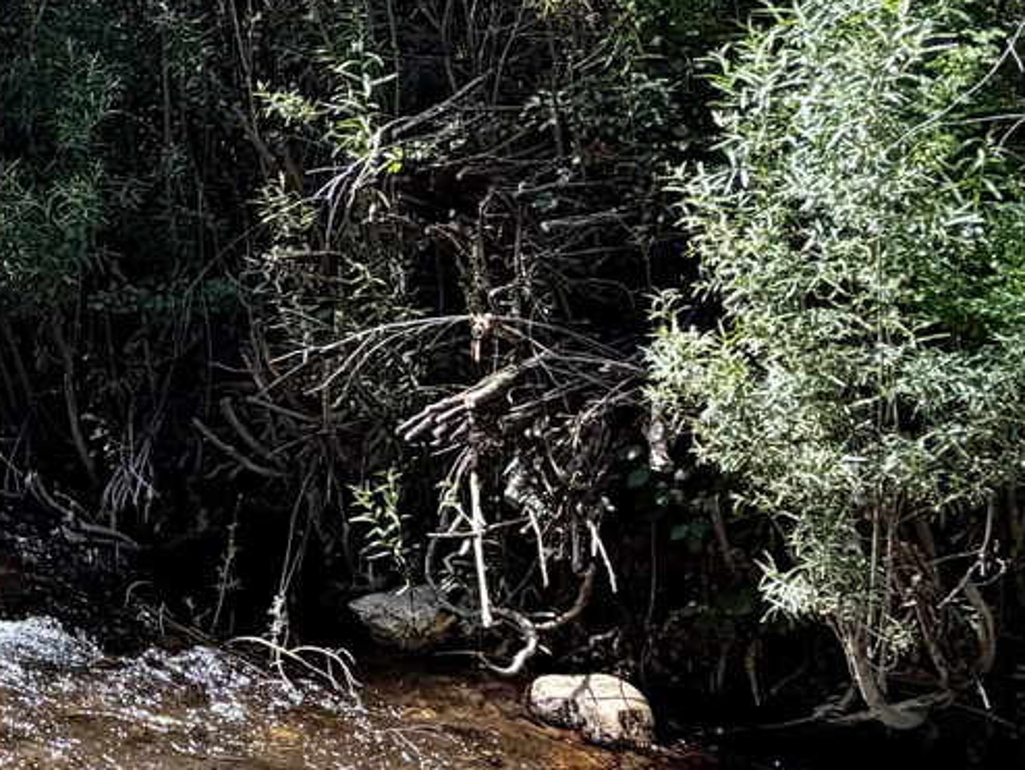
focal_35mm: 58
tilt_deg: -1.6
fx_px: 1718
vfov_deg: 24.9
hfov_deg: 28.5
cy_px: 174
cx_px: -228
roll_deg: -0.3
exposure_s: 1/400
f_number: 2.2
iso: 50
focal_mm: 2.22
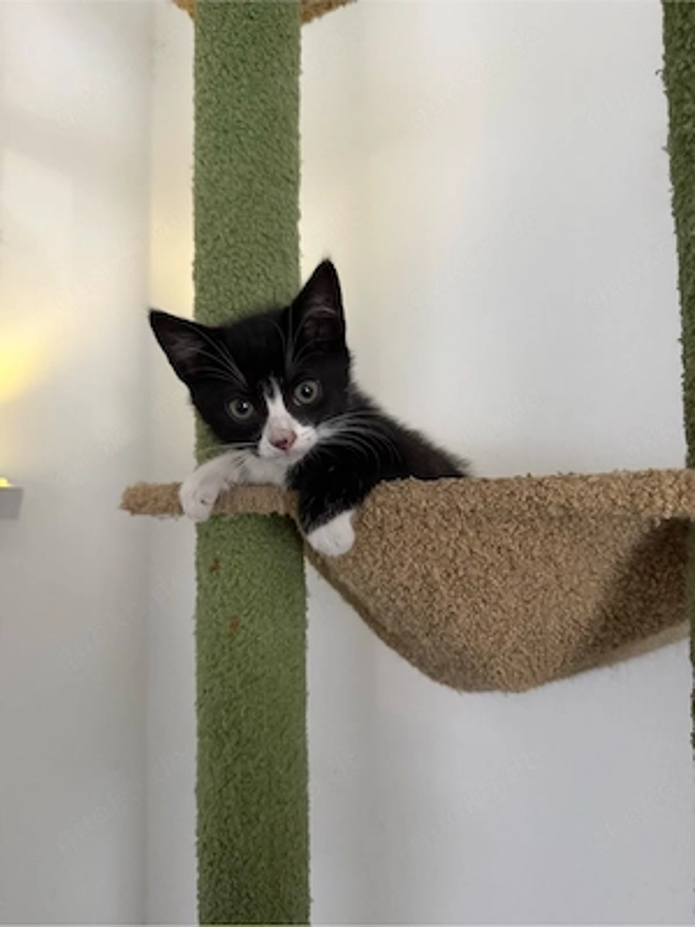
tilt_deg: +3.1
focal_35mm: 24
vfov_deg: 71.6
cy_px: 464
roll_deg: -0.3
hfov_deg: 56.8
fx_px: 642
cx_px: 348
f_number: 1.78
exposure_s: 1/43
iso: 800
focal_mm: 6.76
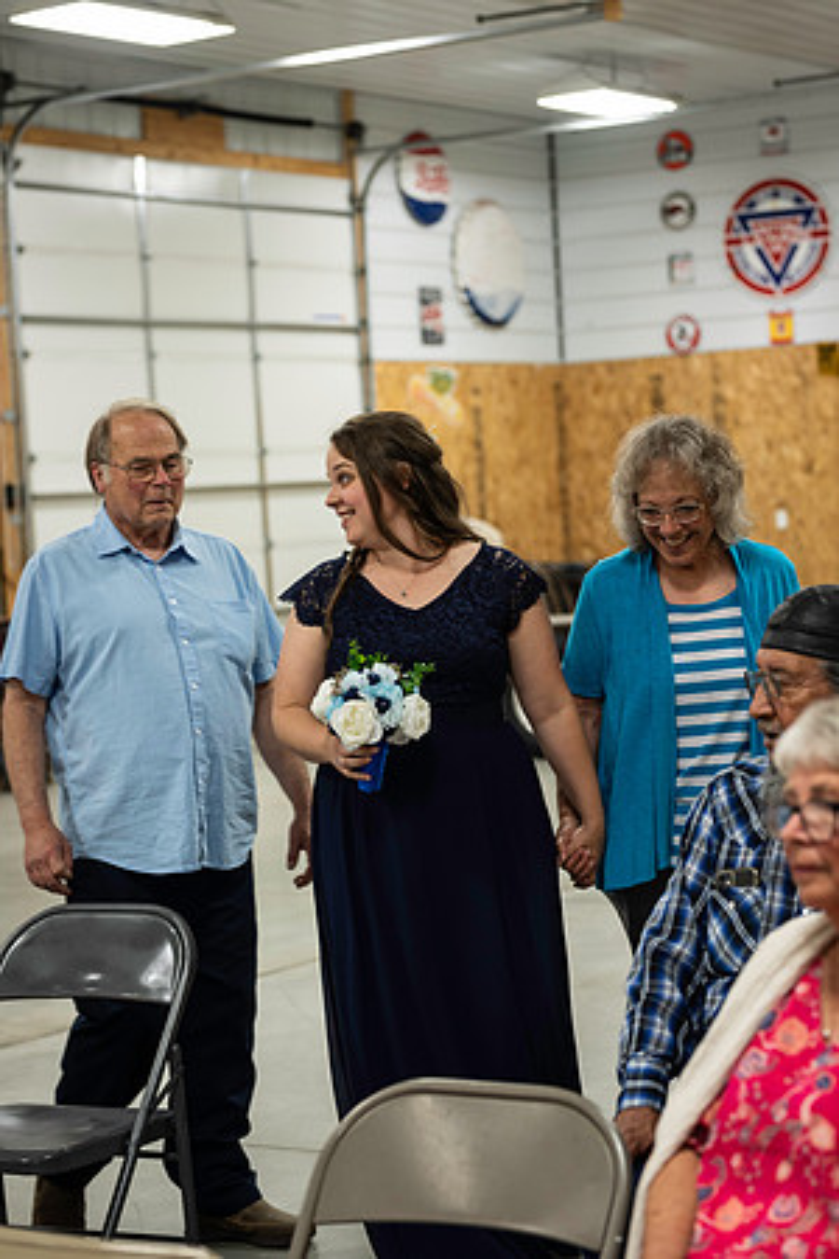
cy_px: 630
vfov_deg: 23.9
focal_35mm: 85
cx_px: 420
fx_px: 2971
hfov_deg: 16.1
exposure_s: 1/160
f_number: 3.5
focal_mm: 85
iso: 640
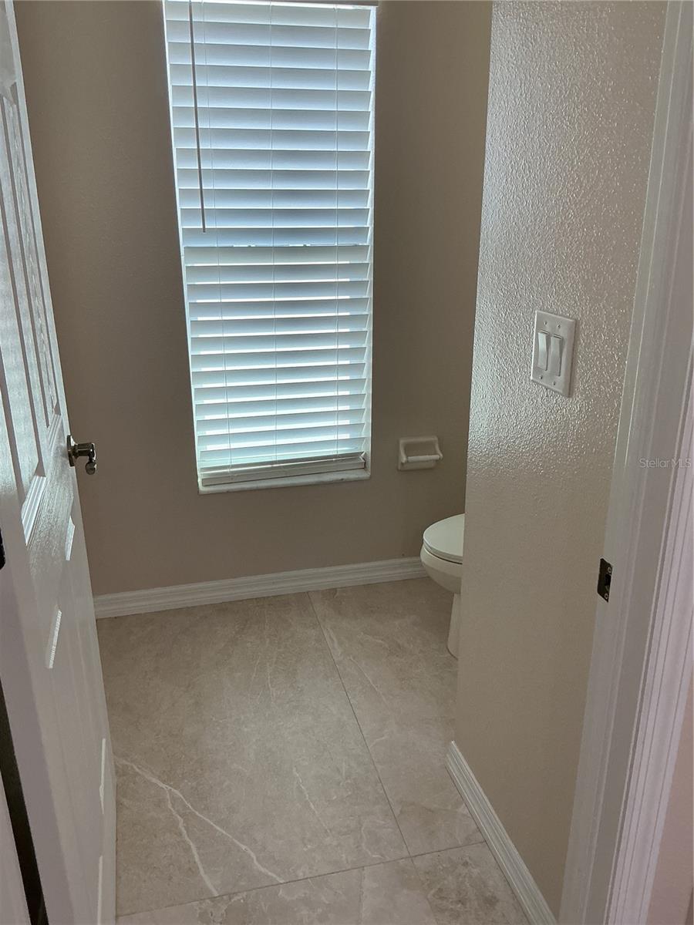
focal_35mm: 29
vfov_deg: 61.7
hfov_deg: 48.2
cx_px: 347
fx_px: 775
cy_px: 462
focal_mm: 3
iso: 50
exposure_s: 1/120
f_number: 1.8
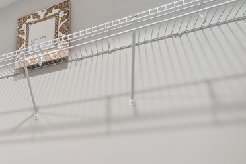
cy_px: 178
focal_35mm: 35
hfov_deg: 37.5
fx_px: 239
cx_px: -63
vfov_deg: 33.3
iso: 100
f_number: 7.1
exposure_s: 1/3.33
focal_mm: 12
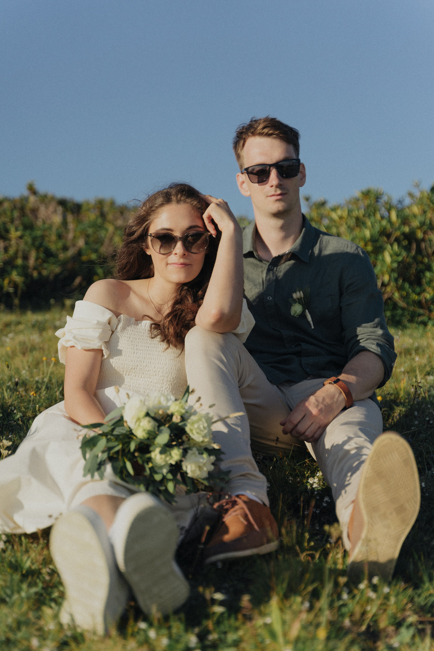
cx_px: 217
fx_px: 1103
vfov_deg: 32.9
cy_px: 326
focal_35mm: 61
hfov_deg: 22.3
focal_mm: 61
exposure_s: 1/5000
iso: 200
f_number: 2.8
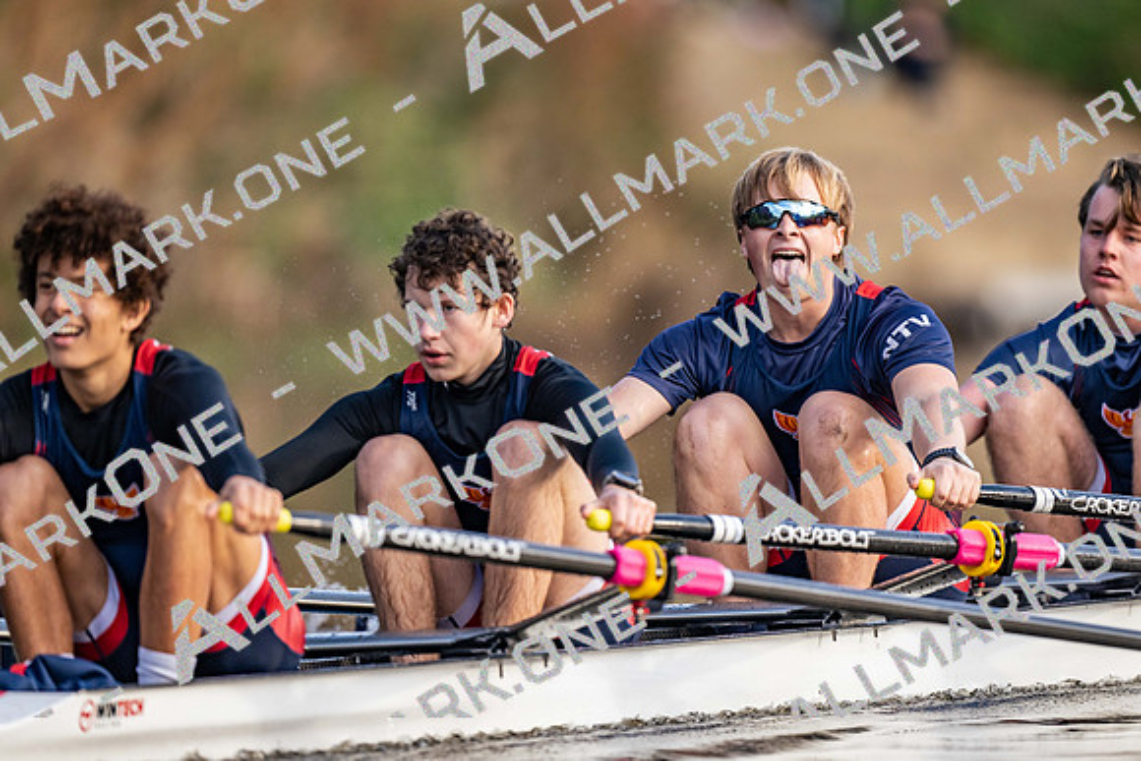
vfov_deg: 2.3
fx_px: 19020
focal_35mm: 600
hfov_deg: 3.4
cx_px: 570
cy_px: 380
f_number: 4
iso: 1250
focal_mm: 600
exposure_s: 1/2500
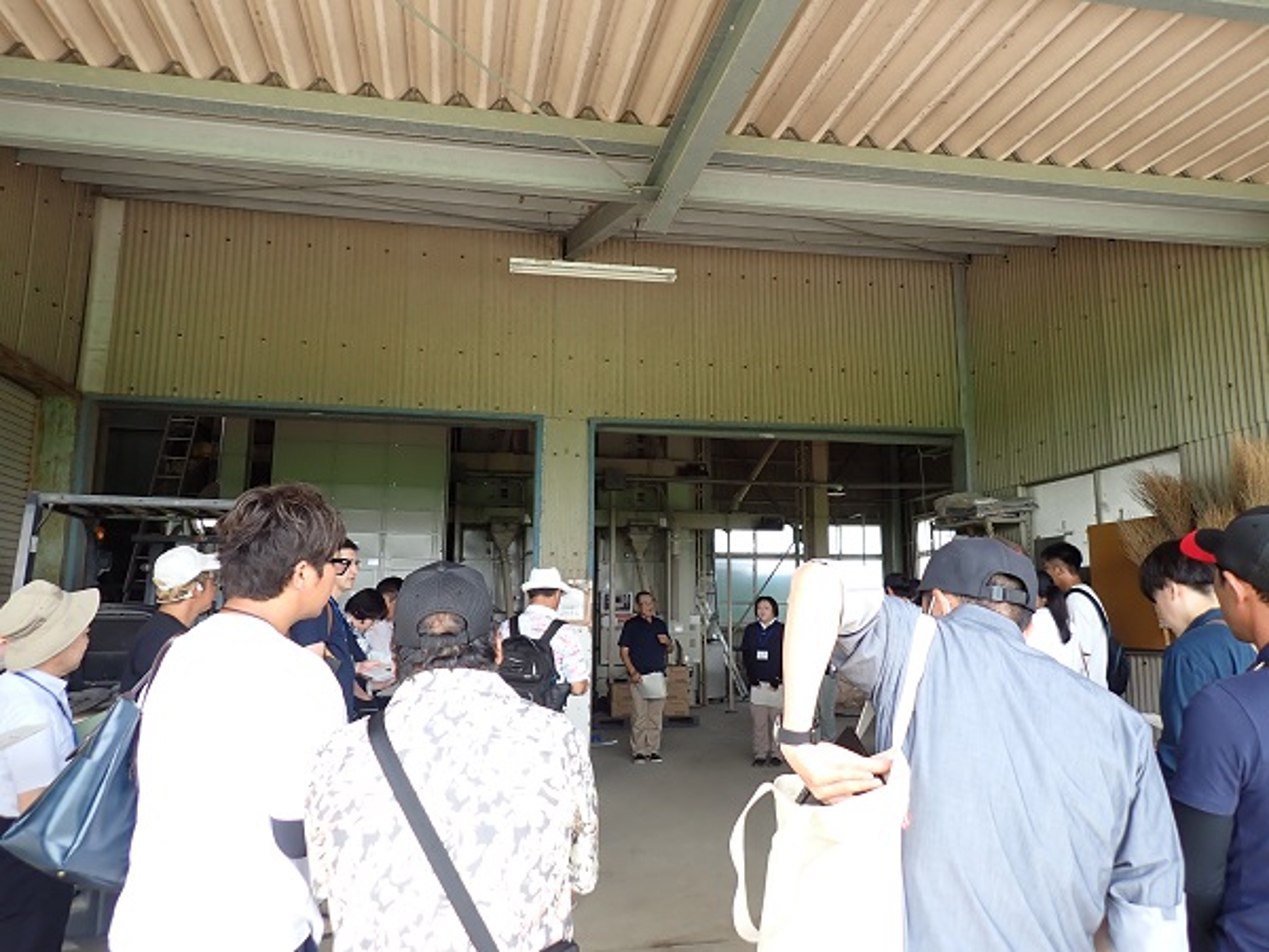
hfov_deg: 69.4
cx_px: 634
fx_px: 916
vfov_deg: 54.9
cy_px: 476
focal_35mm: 25
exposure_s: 1/200
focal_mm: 4.5
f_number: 2
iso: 100
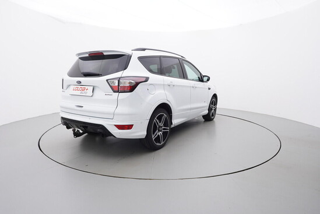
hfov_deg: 77.3
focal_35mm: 22
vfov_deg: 56.2
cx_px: 160
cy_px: 107
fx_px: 200
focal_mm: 15
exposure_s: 1/80
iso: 200
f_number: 5
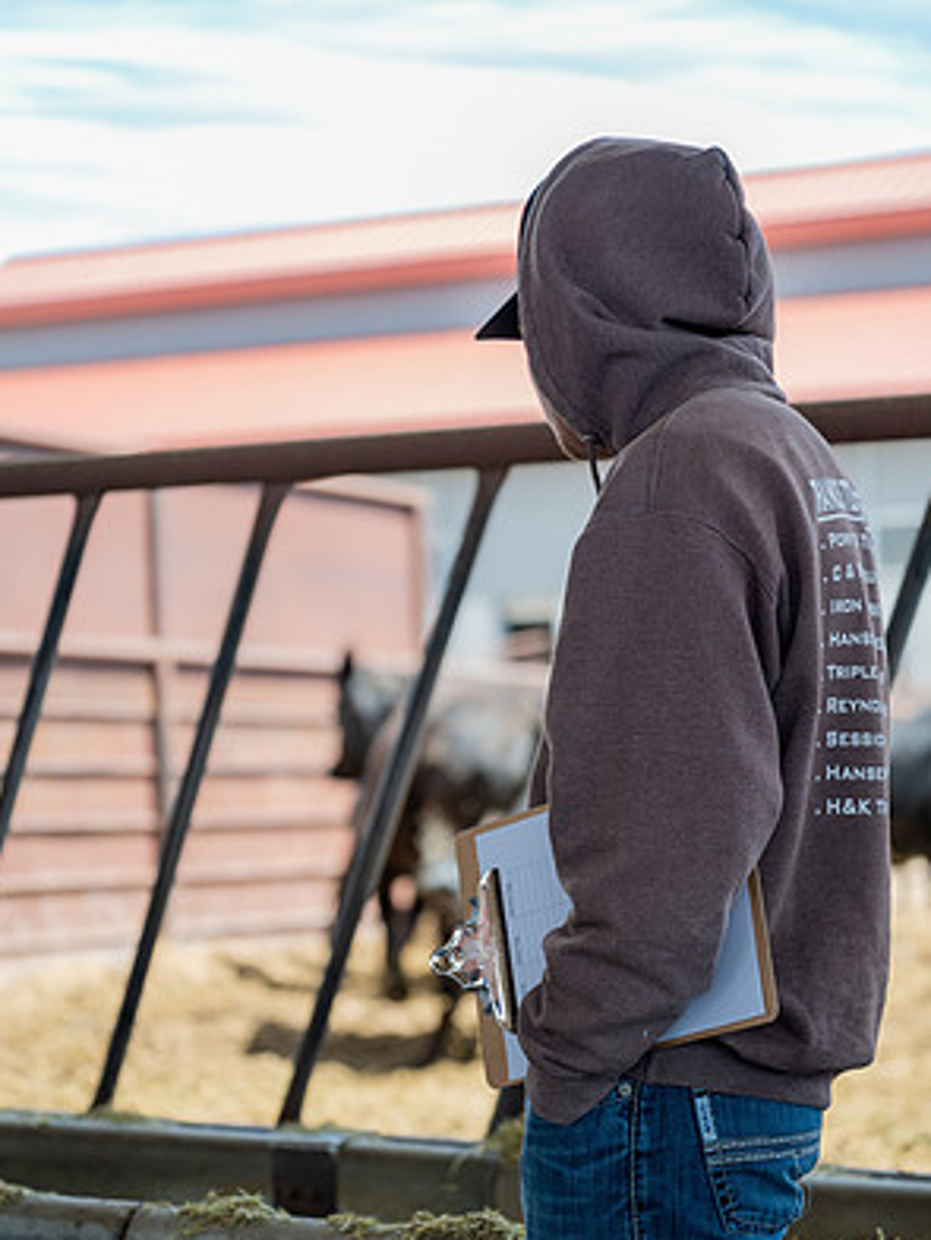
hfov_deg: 19.1
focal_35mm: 77
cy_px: 704
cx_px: 461
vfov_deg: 25.3
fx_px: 2760
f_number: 2.8
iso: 125
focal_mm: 70
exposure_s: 1/320
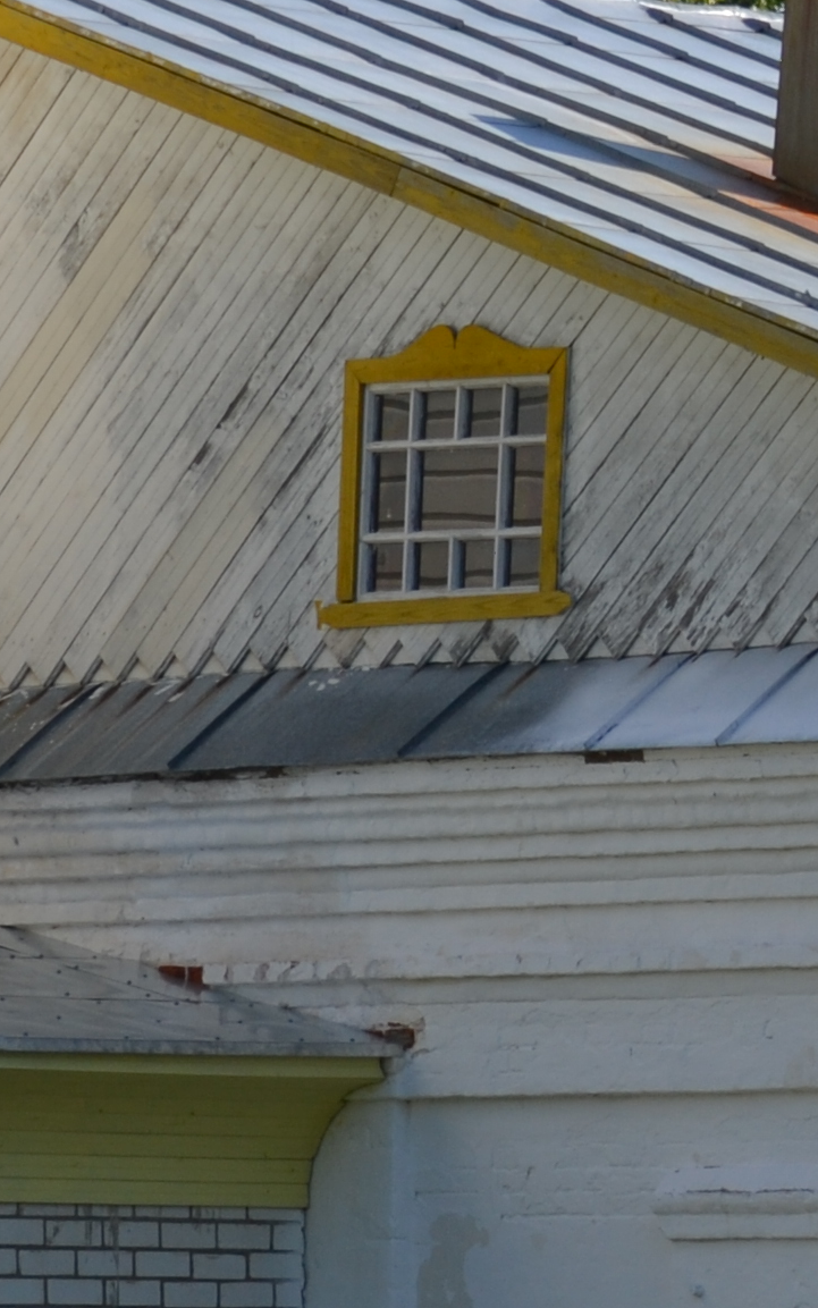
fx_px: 11982
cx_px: 1950
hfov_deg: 3.8
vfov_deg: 6.2
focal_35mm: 336
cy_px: 352
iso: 100
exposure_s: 1/250
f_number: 8
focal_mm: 55
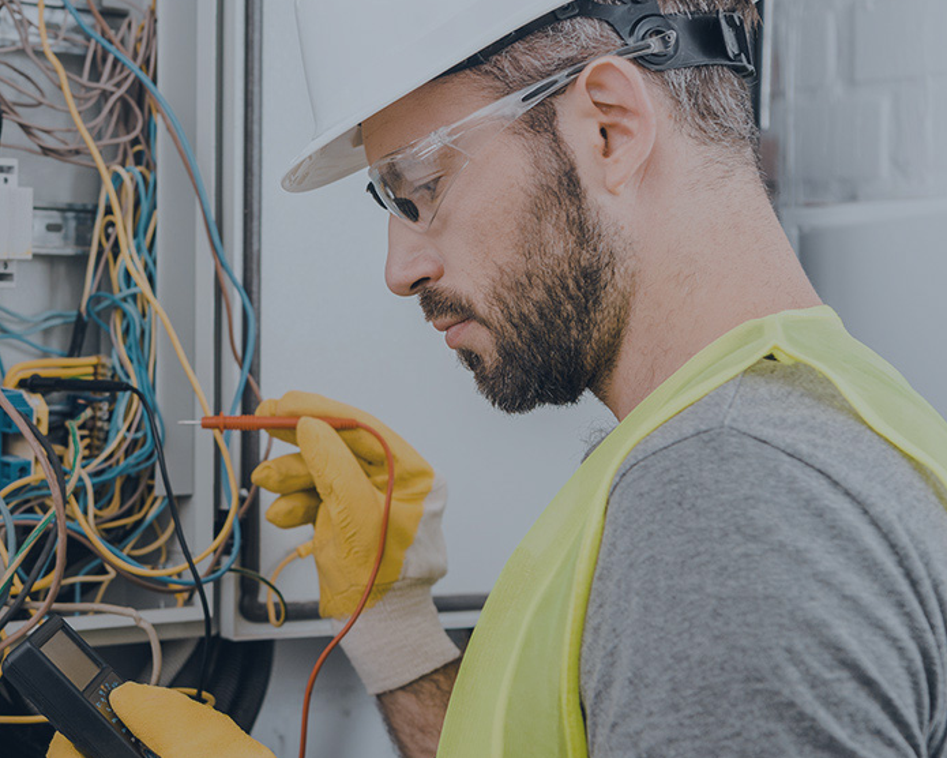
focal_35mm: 81
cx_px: 208
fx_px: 2270
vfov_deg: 18.9
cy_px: 318
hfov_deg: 23.3
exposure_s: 1/200
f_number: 4.5
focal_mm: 50
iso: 160
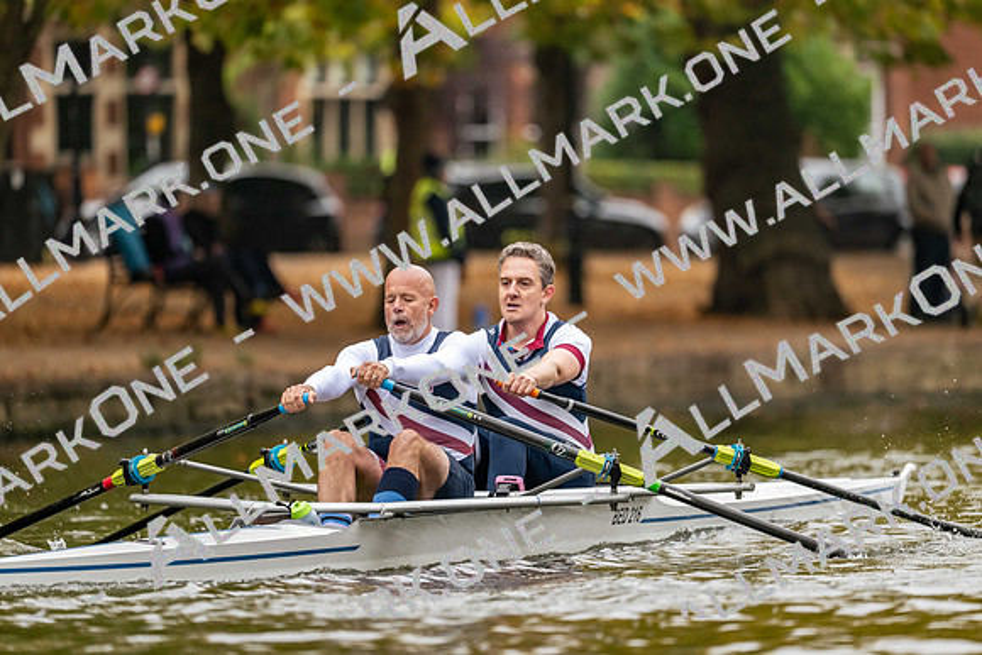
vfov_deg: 3.4
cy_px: 328
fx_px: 10913
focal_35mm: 400
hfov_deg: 5.2
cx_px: 491
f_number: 4.5
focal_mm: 400
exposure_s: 1/2500
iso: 2200
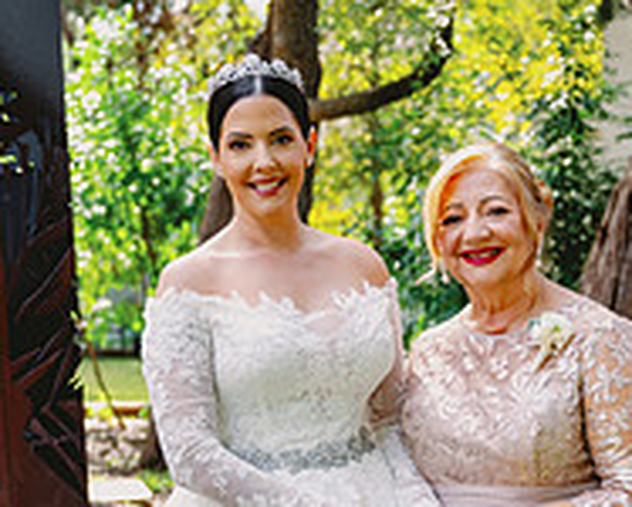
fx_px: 2153
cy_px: 592
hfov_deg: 16.7
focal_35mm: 115
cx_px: 368
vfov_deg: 13.1
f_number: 3.5
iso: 400
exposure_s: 1/500
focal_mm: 51
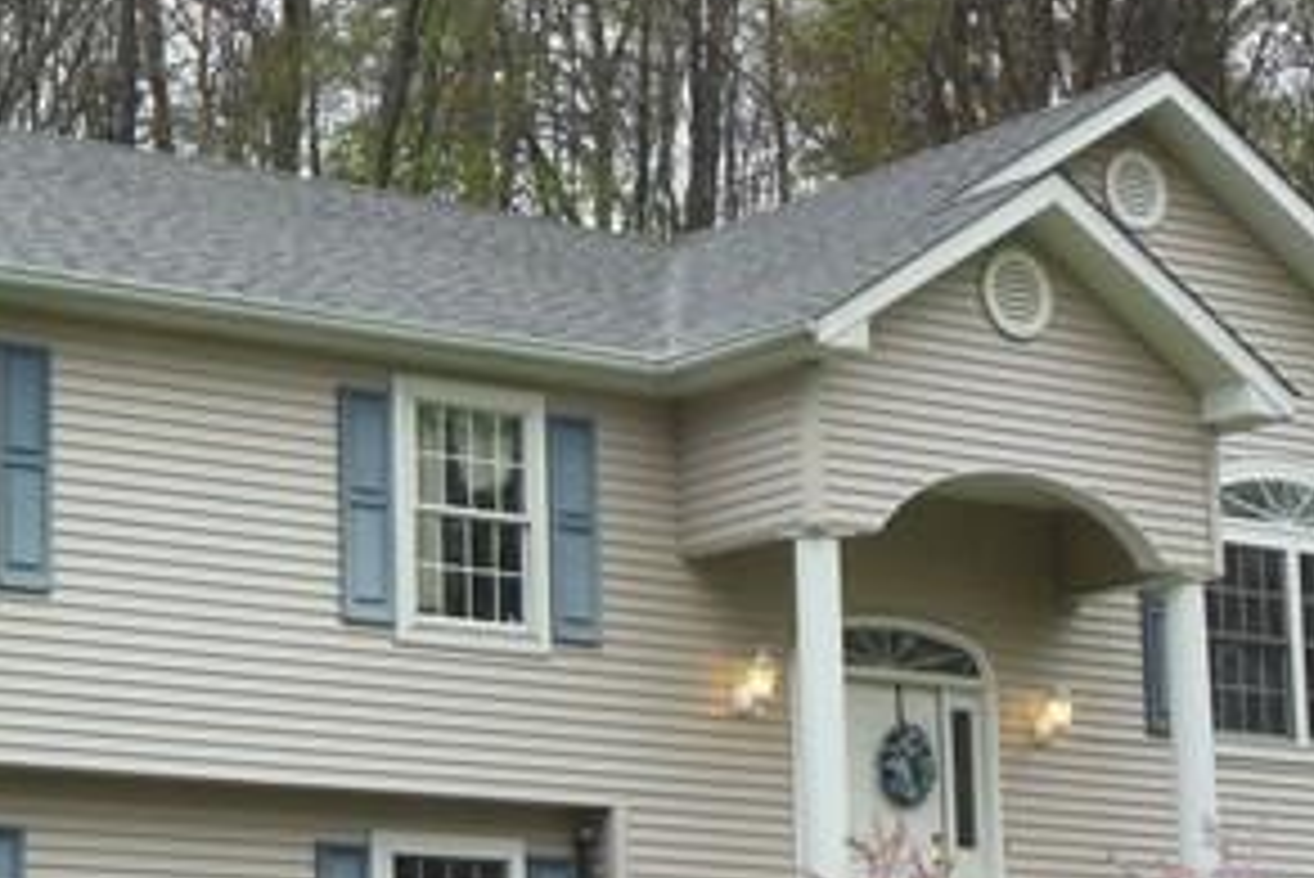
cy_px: 648
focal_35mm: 114
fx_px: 4163
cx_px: 351
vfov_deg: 12.0
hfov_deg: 17.8
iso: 125
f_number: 4
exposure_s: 1/160
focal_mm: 8.9
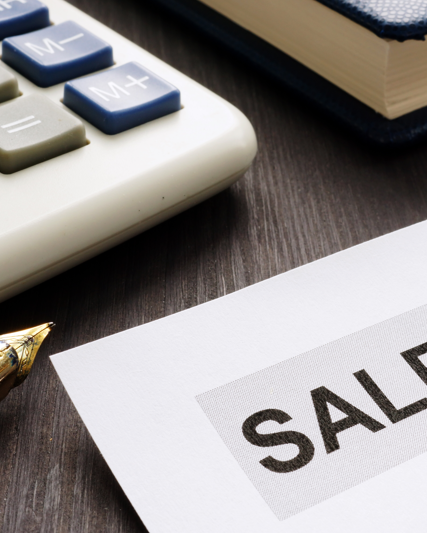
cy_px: 266
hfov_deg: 23.7
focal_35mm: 64
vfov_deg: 29.6
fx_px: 1011
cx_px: 287
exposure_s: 1/3
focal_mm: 30
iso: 200
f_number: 20
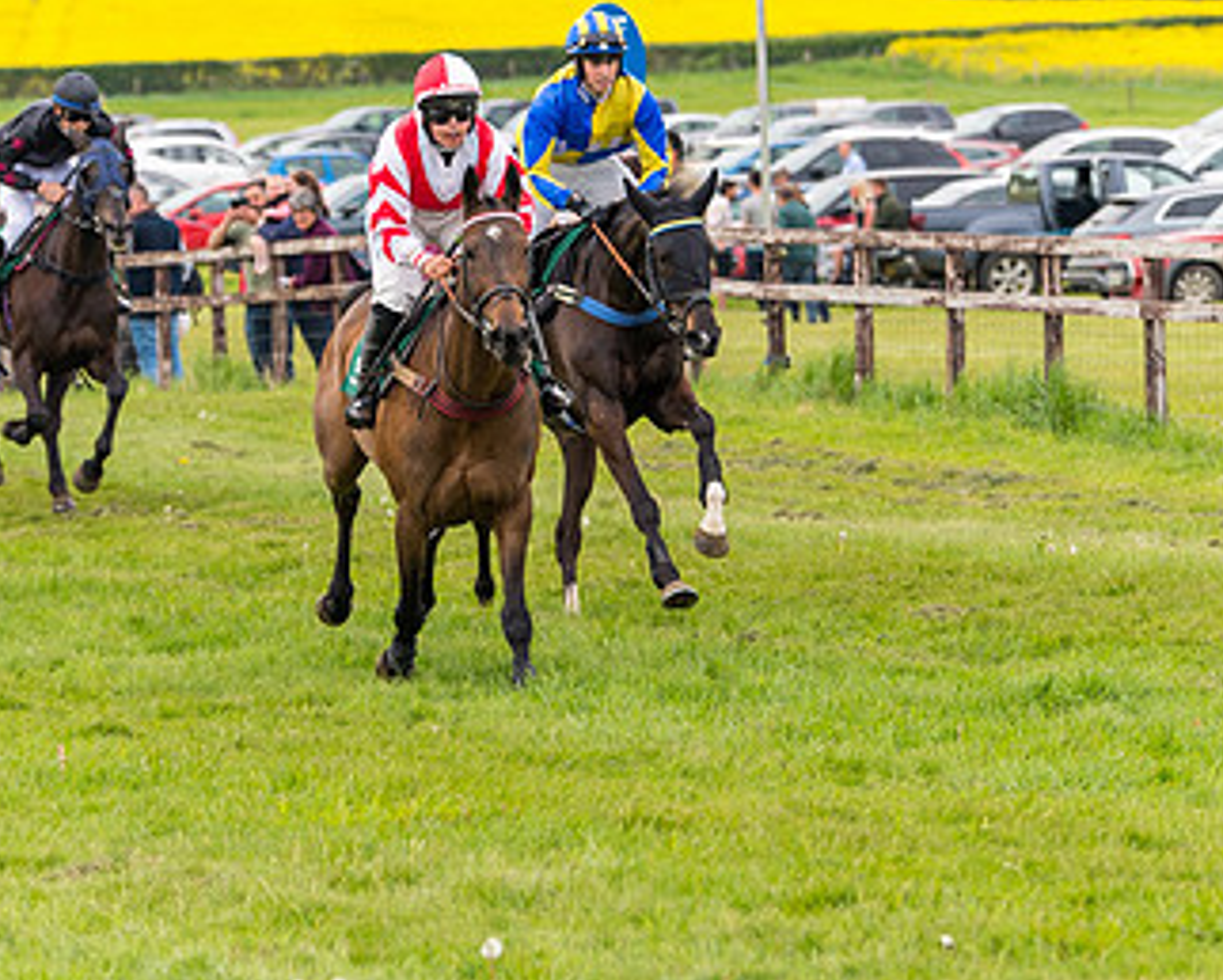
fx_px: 11191
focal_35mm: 309
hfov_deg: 6.3
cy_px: 458
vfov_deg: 5.0
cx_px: 570
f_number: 4
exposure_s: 1/1250
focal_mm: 122
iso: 400
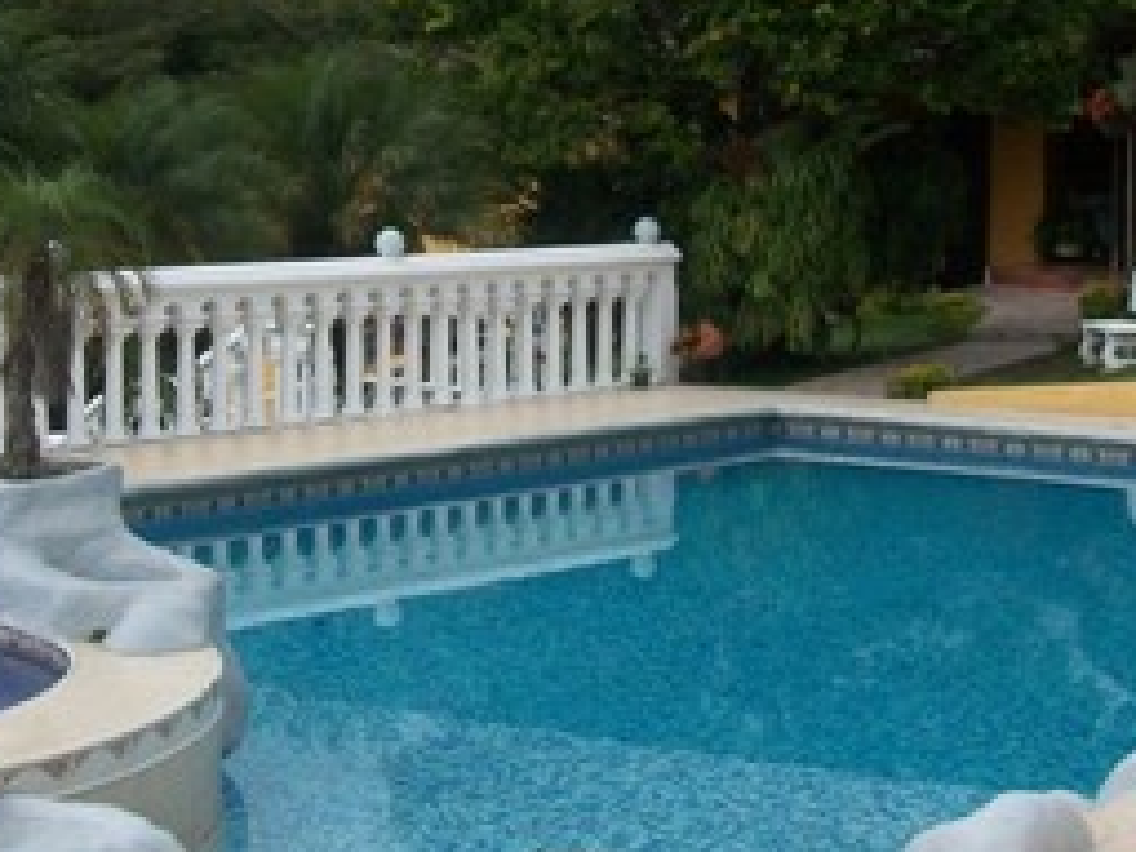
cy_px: 222
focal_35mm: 80
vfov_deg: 18.3
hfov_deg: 24.4
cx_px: 572
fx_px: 2625
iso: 80
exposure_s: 1/500
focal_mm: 5.7
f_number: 5.5
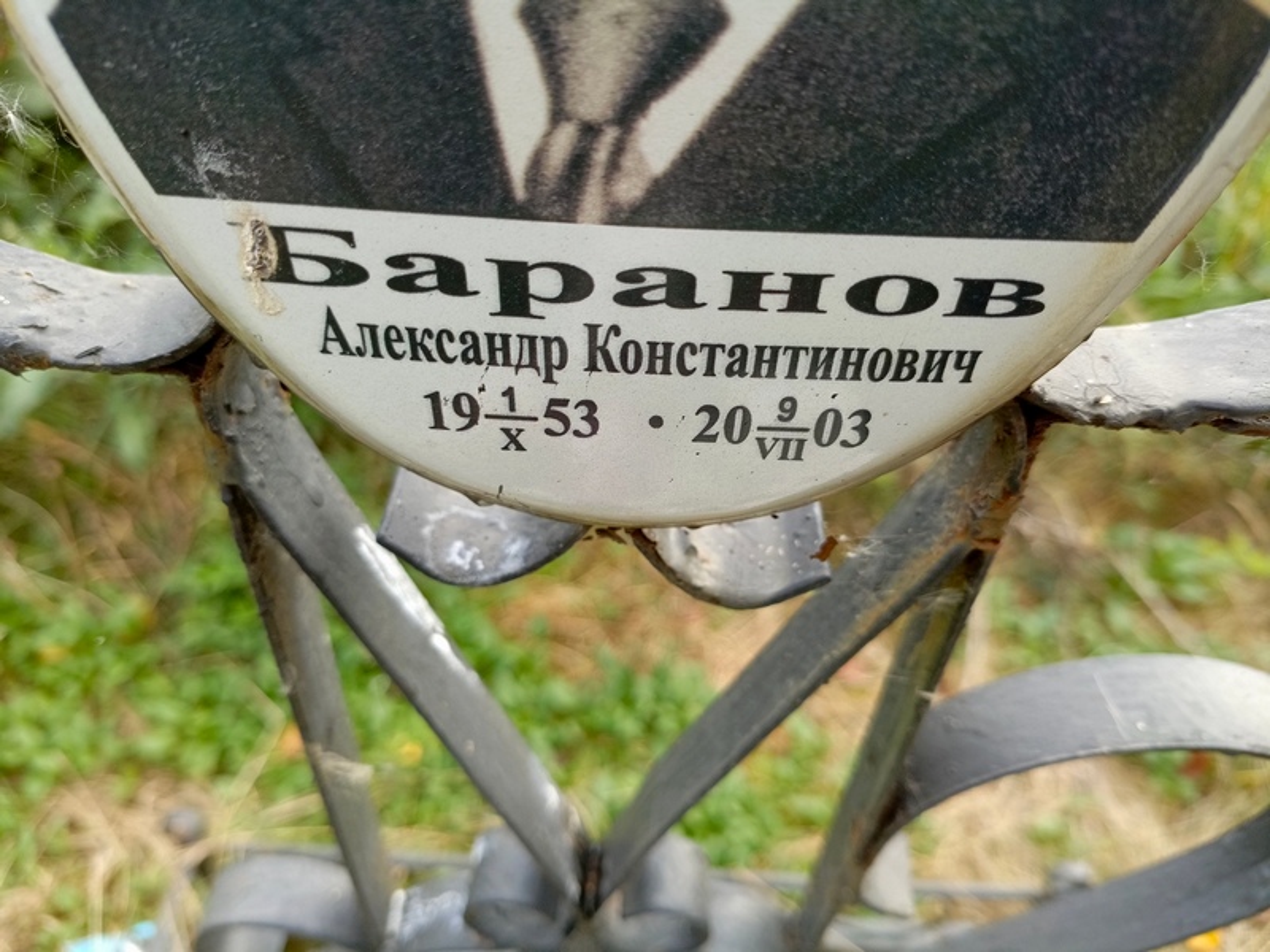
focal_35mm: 25
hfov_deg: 69.4
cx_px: 635
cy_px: 476
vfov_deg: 54.9
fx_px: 917
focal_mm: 4.76
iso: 112
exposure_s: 1/124
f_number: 1.69
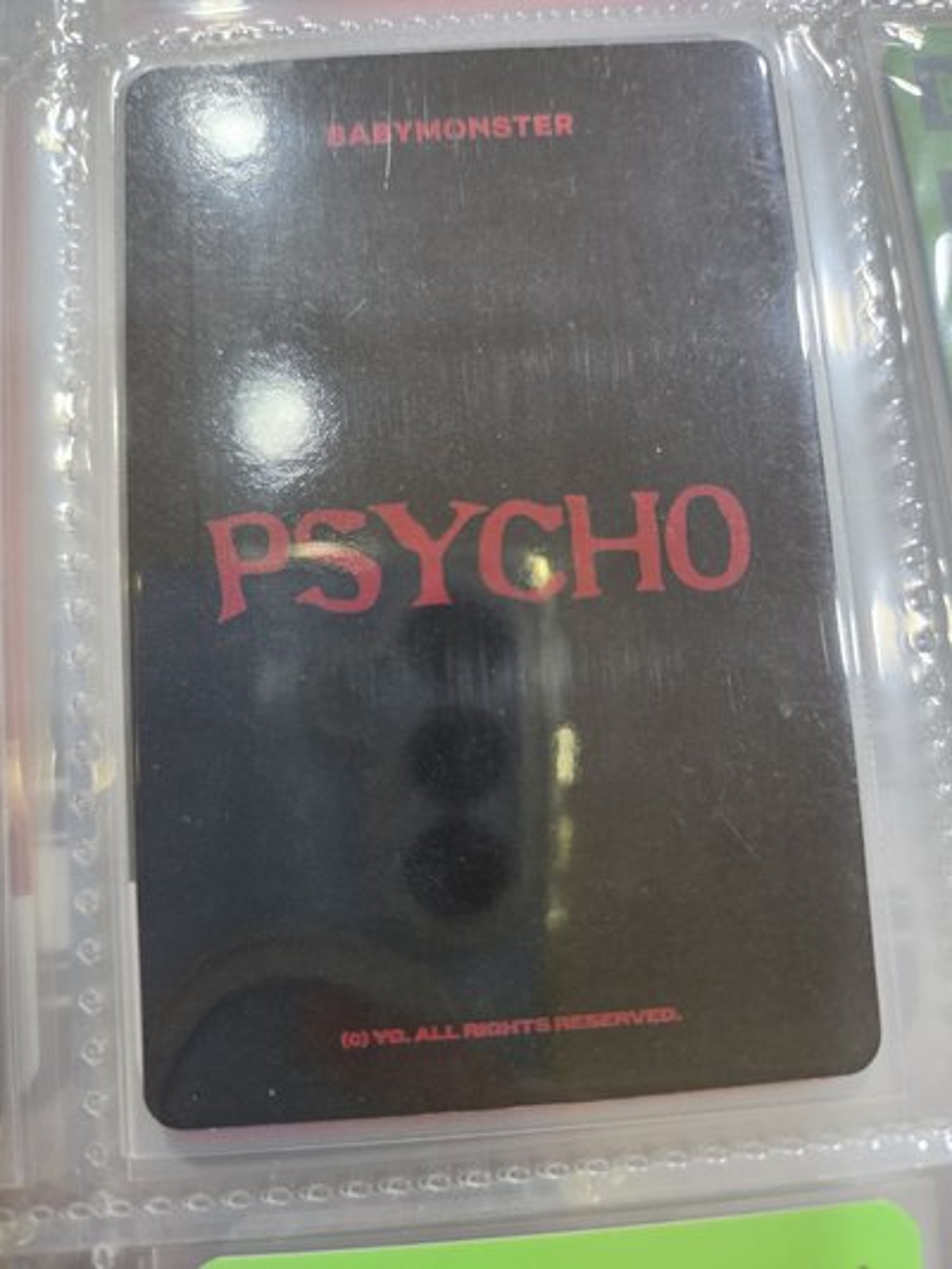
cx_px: 476
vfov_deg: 73.9
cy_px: 634
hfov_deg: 58.9
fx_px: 843
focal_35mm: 23
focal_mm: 5.4
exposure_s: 1/120
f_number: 1.8
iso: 320
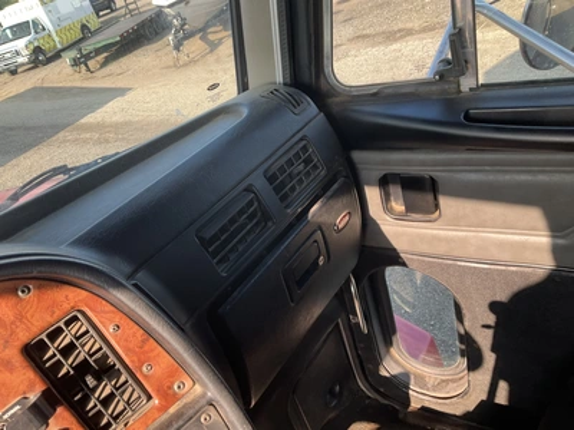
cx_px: 287
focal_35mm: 29
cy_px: 215
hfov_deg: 61.7
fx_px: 481
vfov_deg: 48.2
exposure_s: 1/122
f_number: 1.8
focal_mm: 3
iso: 20
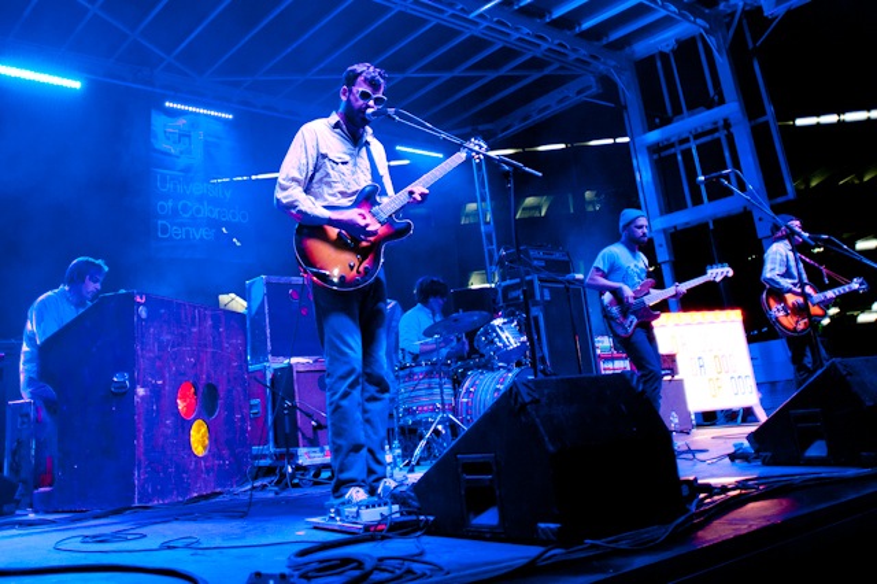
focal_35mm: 20
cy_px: 292
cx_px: 438
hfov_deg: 84.0
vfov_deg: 61.9
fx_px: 487
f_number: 2.8
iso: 1250
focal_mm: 20
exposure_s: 1/100
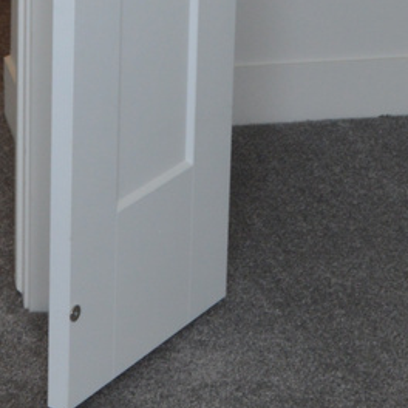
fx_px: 1974
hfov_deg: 11.8
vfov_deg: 11.2
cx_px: 196
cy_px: -277
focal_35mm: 148
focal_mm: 20
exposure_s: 1/100
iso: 400
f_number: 5
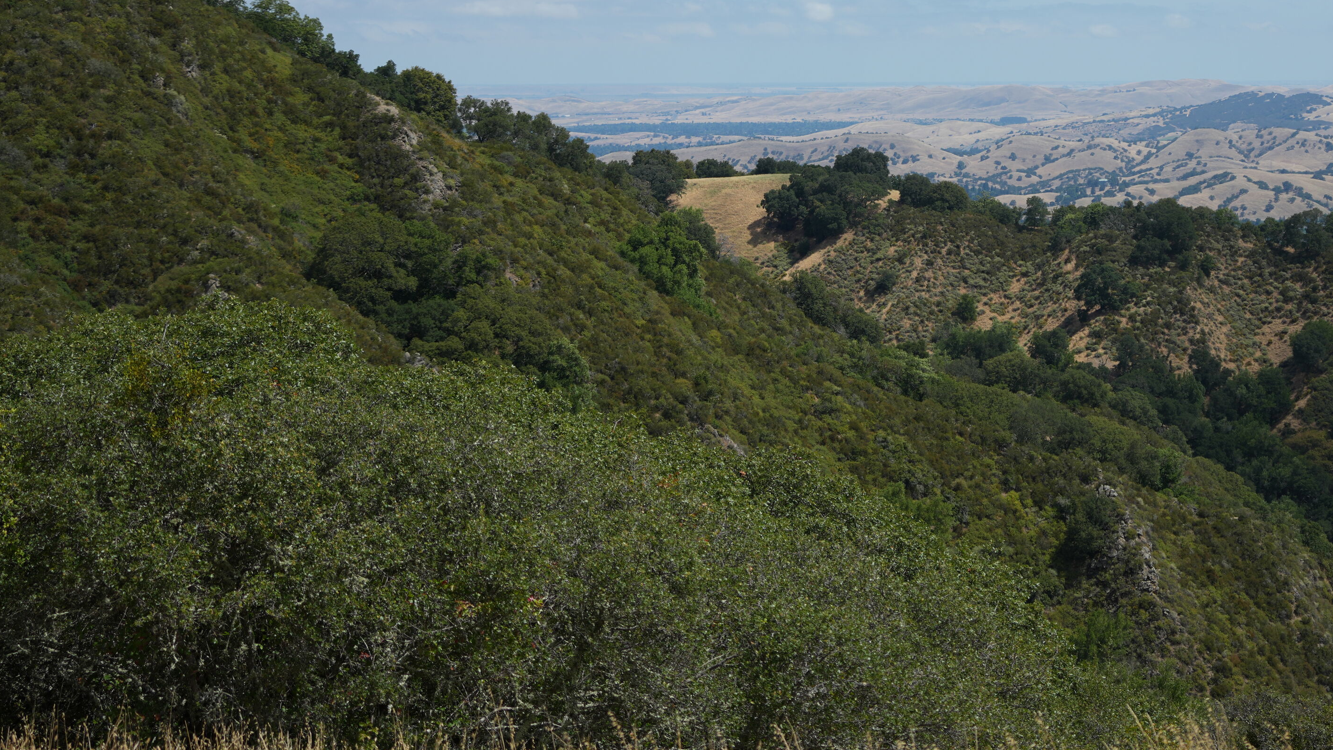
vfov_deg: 14.9
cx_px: 925
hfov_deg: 26.3
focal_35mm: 80
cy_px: 74
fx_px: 2828
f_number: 4.5
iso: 125
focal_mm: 50
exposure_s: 1/1250
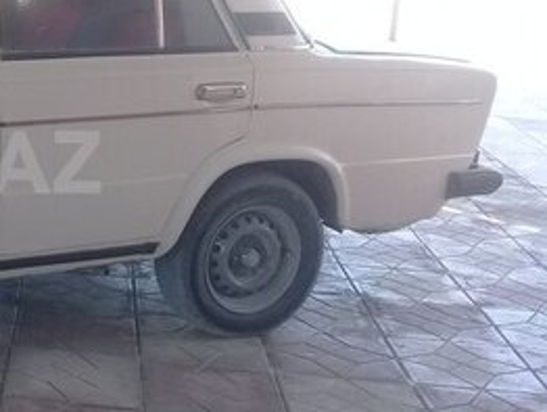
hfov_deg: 22.9
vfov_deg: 18.9
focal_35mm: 78
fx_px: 1234
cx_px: -113
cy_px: 162
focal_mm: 3.3
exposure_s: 1/120
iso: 64
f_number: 2.2
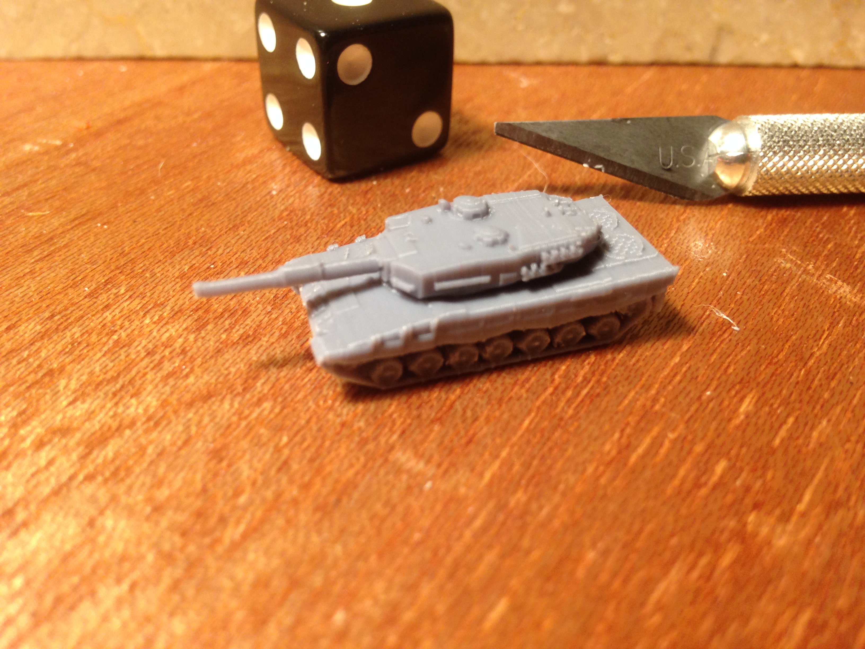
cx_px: 432
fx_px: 825
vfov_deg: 42.9
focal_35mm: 33
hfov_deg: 55.4
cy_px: 324
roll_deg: -0.9
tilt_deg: -37.8
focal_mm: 4.12
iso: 80
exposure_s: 1/20
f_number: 2.4
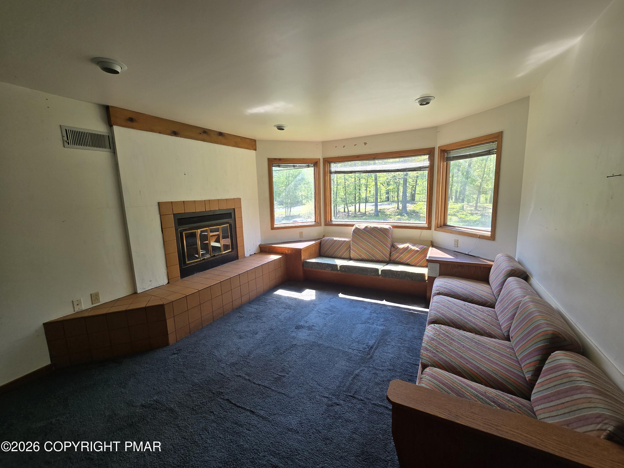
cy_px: 234
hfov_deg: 106.2
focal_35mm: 13
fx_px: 234
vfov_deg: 89.9
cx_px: 312
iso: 50
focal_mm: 2.2
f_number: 2.2
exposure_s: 1/135
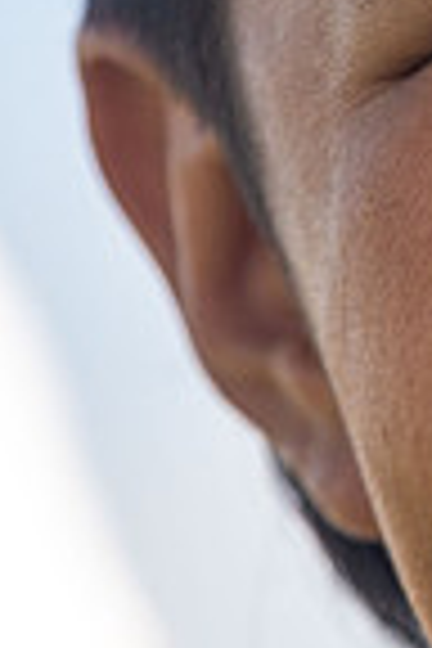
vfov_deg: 1.7
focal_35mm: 1208
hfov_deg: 1.1
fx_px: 21742
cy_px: 232
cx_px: 1156
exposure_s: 1/500
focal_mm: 300
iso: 160
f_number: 8
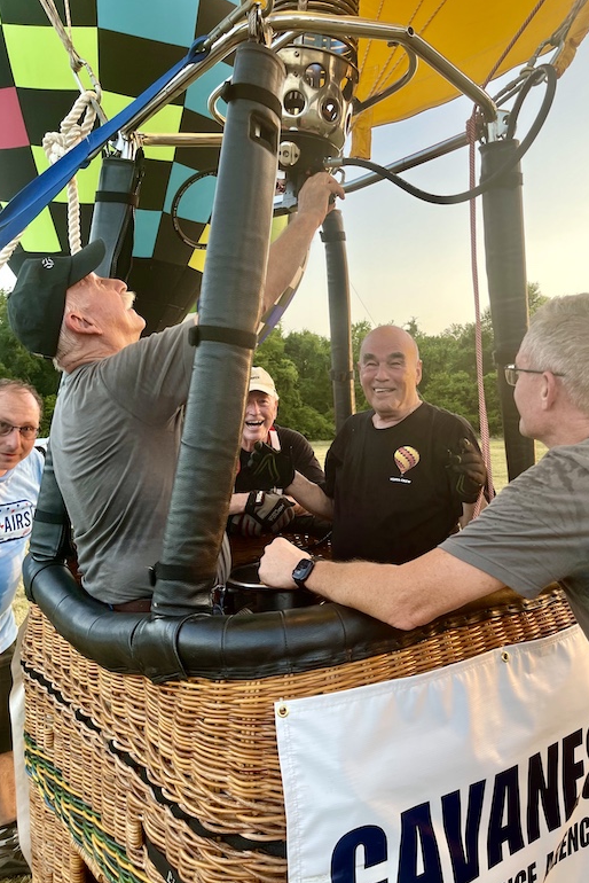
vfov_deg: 67.3
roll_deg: -0.9
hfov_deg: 47.9
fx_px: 662
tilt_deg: -0.1
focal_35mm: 27
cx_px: 332
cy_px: 454
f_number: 1.6
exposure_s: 1/121
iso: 50
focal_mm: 5.1
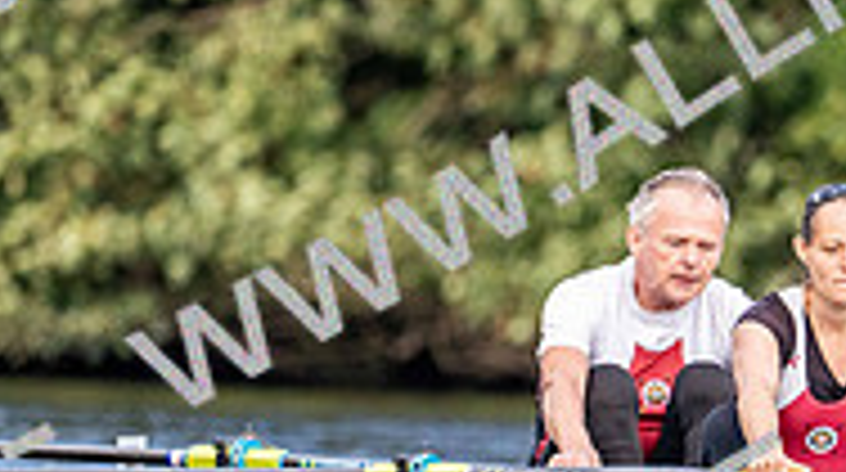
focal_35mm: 1297
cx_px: 684
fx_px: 29046
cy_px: 420
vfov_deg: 0.9
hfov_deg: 1.7
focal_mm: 400
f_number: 4.5
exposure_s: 1/2000
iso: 900
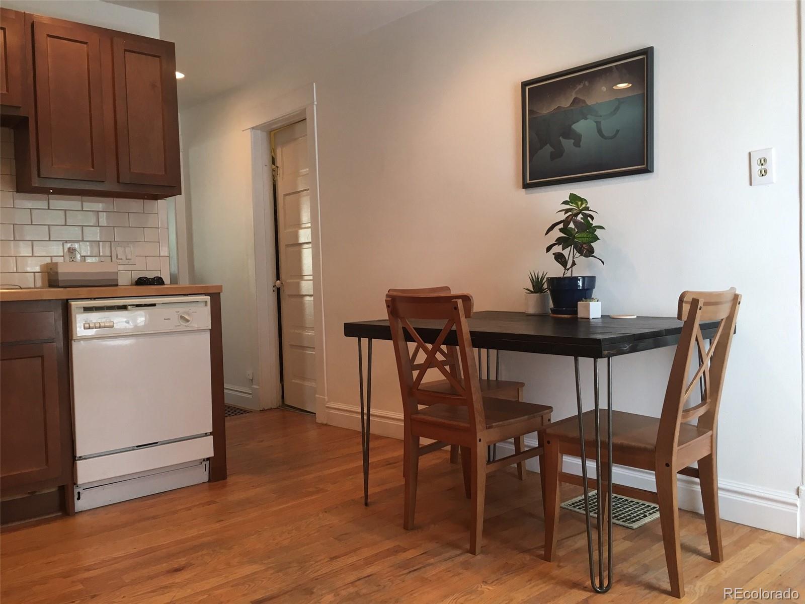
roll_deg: +1.5
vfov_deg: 48.2
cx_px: 402
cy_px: 302
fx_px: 674
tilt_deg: -2.4
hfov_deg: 61.7
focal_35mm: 29
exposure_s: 1/30
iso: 50
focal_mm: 4.15
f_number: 2.2
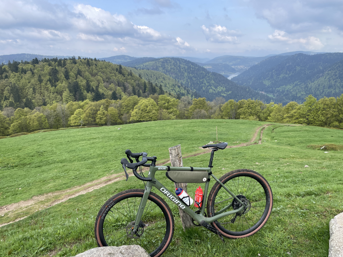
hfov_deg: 67.3
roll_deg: +1.1
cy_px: 128
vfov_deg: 53.1
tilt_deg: -17.4
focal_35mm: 26
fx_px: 258
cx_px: 172
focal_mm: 4.2
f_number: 1.6
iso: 32
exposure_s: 1/1618
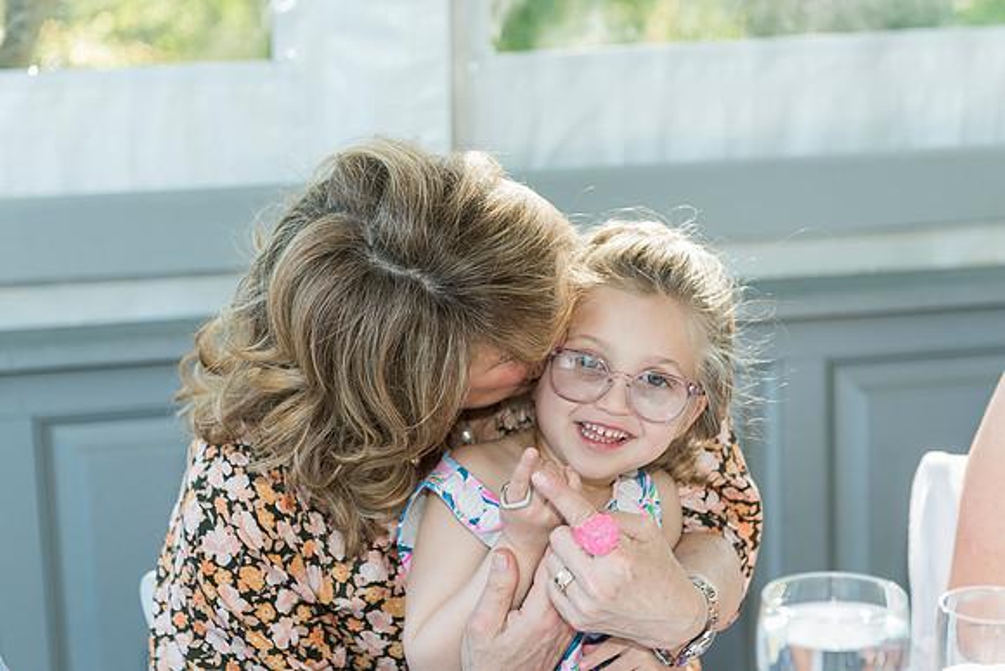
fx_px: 2130
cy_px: 323
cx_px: 505
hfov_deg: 26.5
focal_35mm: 76
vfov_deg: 17.9
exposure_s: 1/160
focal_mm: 70
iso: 400
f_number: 4
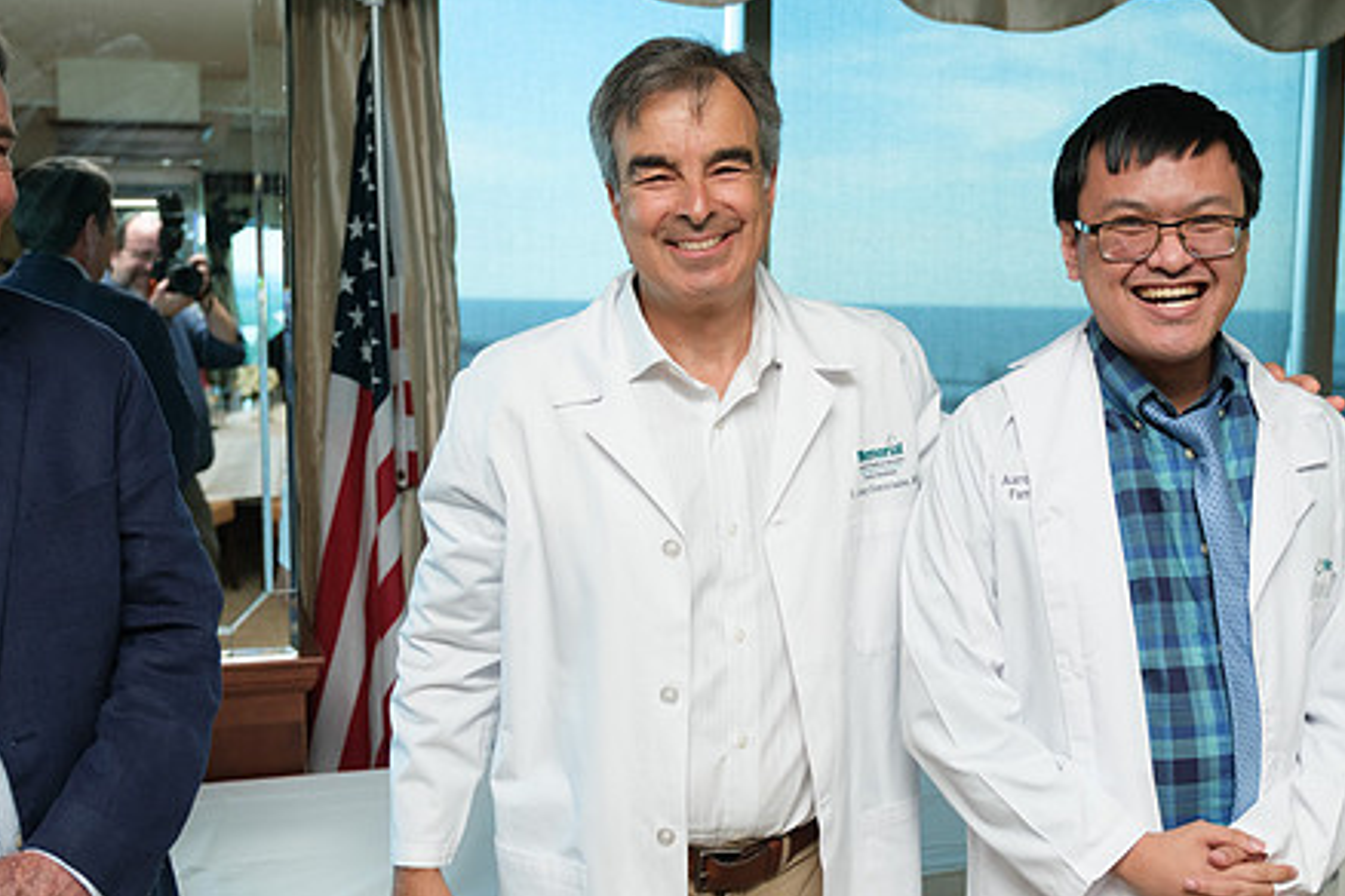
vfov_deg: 29.8
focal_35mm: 45
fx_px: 1681
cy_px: 532
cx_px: 838
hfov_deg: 43.3
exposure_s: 1/125
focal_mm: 22.7
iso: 640
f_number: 2.8
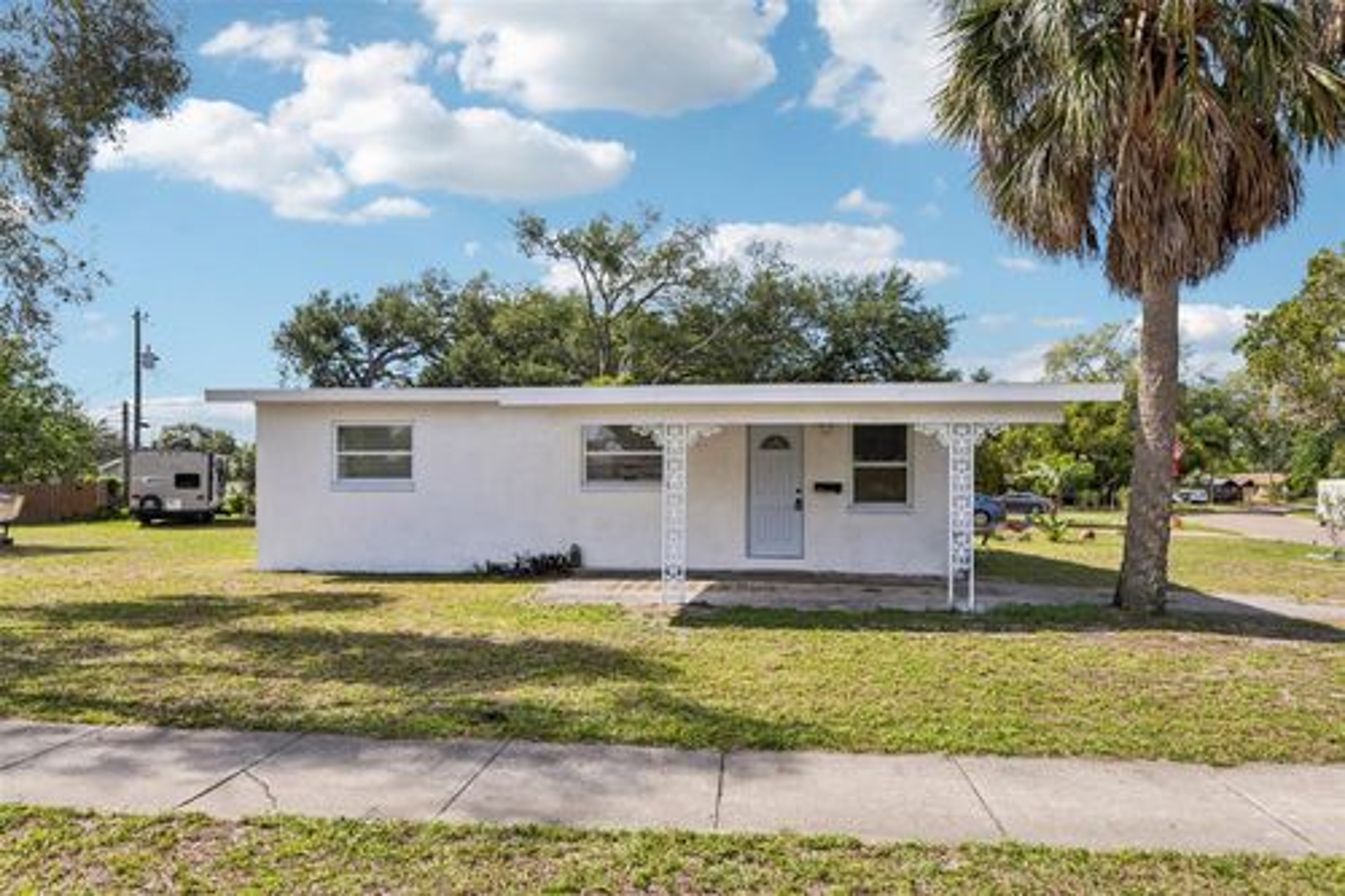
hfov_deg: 78.6
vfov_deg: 57.2
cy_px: 448
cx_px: 672
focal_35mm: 22
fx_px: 822
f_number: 8
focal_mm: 22
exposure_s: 1/1600
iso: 400
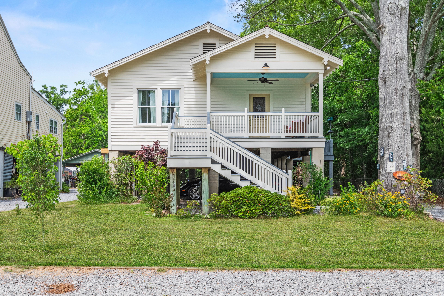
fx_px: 432
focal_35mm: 35
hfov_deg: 54.4
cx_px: 222
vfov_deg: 37.9
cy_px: 148
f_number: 9
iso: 250
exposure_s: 1/640
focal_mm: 35
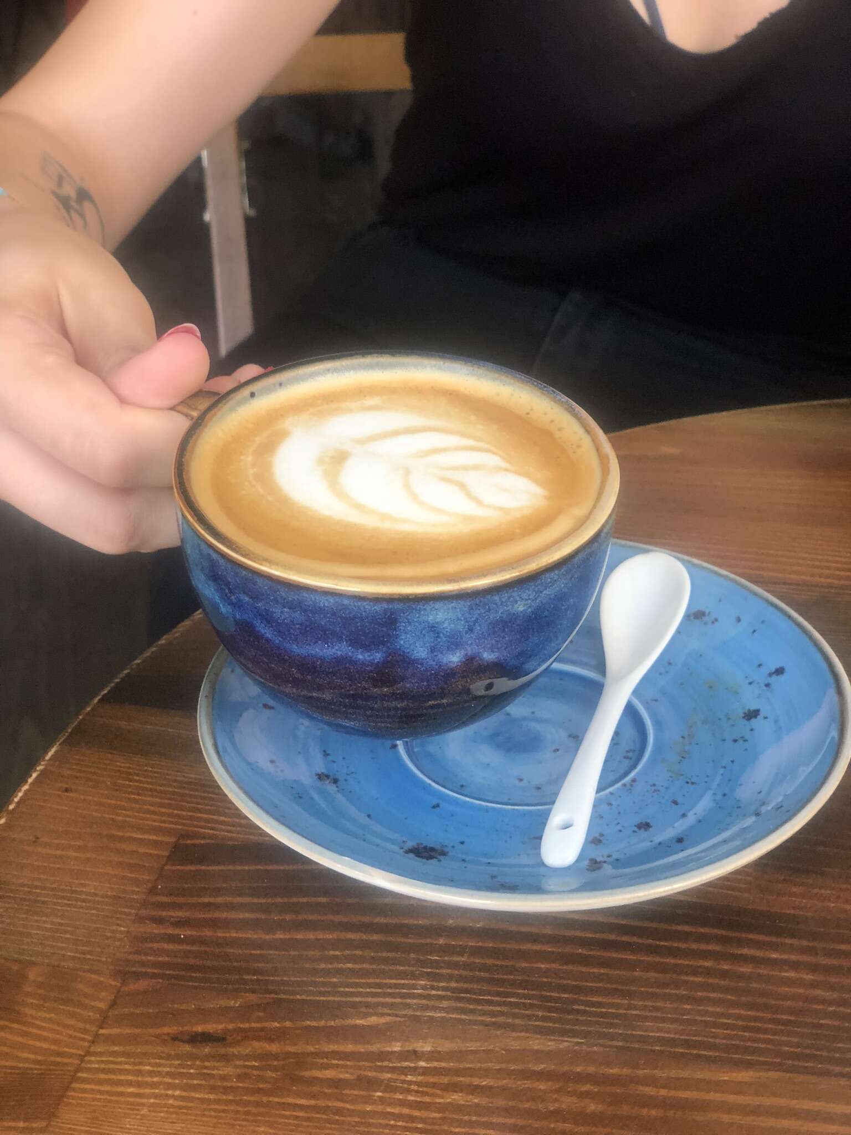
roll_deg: +2.6
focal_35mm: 52
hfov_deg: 28.0
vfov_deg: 36.8
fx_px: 1704
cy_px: 568
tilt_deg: -29.7
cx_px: 426
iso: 40
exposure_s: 1/50
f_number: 2.4
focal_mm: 6
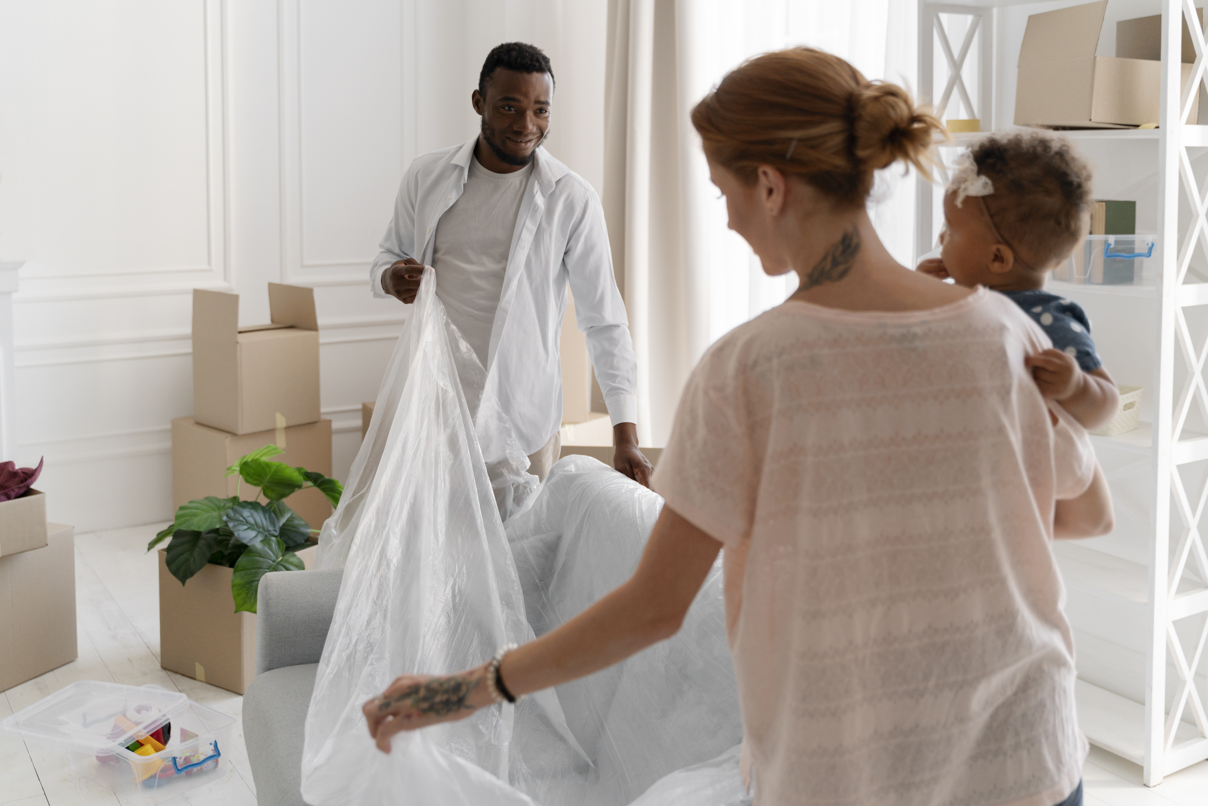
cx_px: 604
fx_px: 1275
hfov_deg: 50.7
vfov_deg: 35.1
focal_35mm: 38
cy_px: 403
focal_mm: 38
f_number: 2.8
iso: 500
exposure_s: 1/250
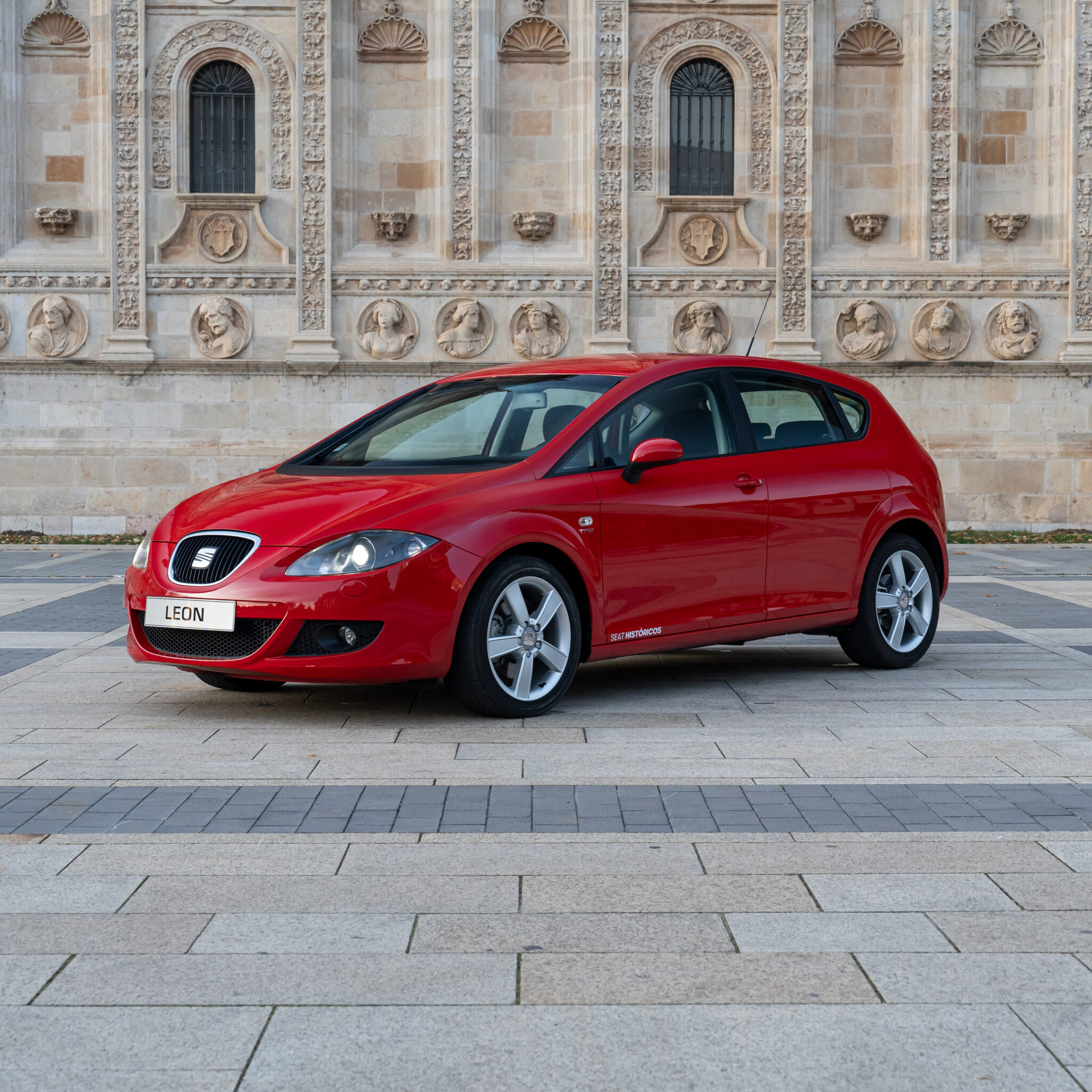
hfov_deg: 26.9
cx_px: 560
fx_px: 2284
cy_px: 547
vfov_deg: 26.9
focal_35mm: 64
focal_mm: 50
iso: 1000
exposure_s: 1/50
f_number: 7.1
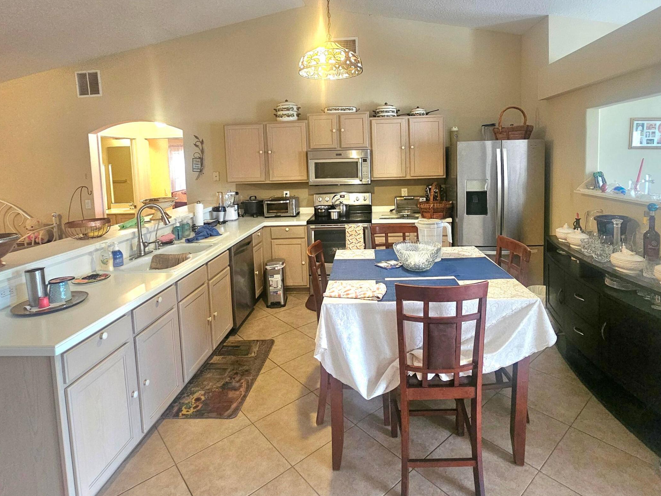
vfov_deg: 70.6
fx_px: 344
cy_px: 190
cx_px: 348
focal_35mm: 18
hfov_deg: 87.7
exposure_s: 1/30
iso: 400
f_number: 2.2
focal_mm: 2.2
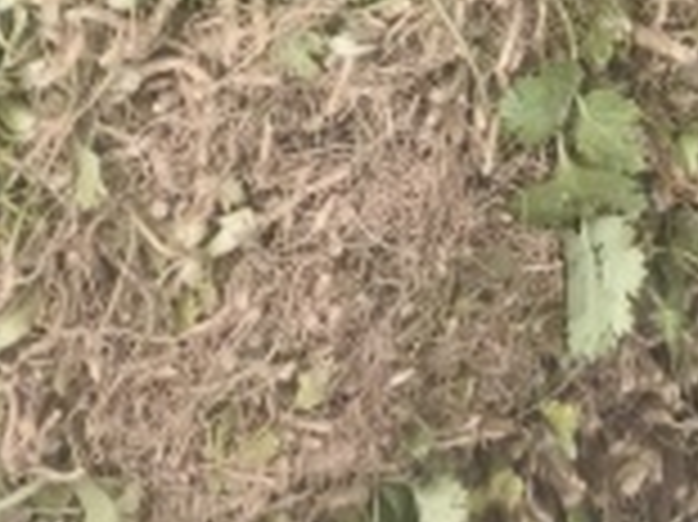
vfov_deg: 7.1
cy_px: -1568
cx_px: 527
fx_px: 3183
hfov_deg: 12.5
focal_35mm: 158
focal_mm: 5.6
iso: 816
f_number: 1.57
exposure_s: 1/615
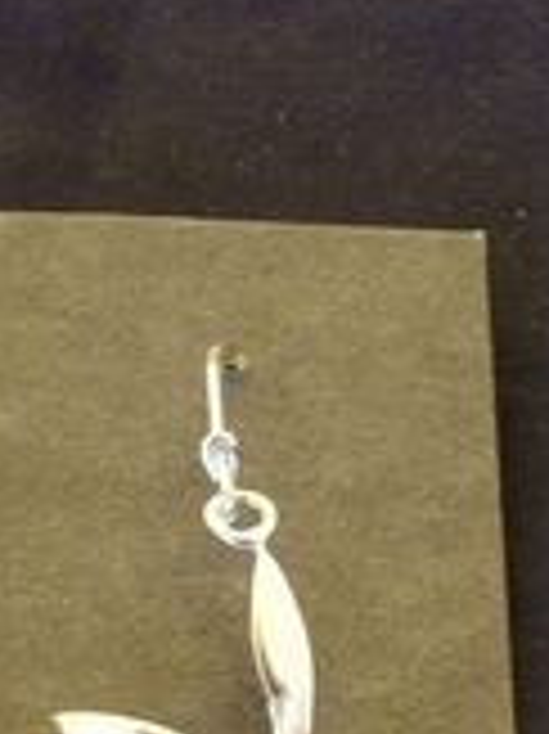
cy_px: 887
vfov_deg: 15.3
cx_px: 135
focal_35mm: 124
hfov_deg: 11.9
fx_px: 2626
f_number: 3
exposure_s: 1/30.9
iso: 160
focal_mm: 7.6
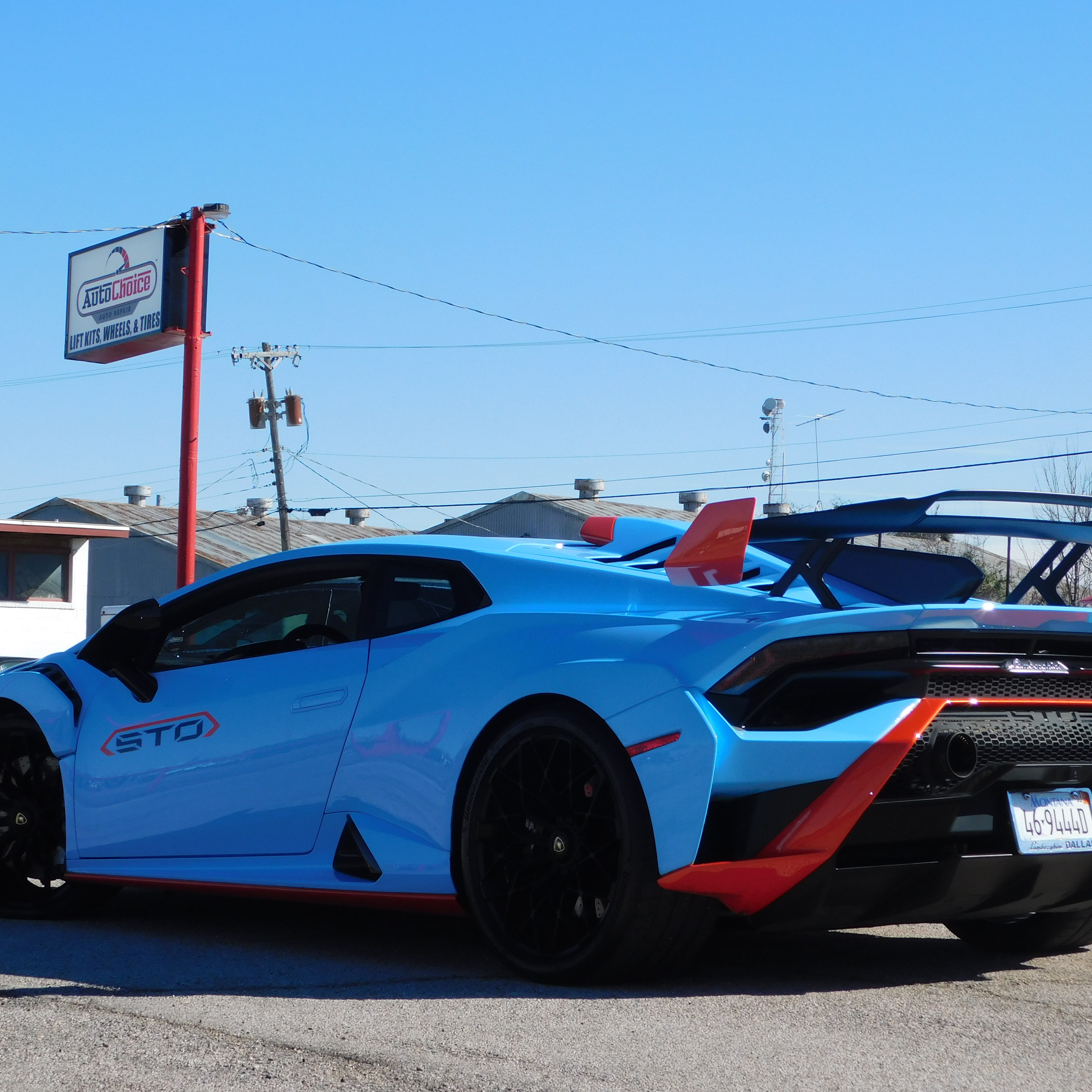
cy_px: 547
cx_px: 548
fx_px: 2784
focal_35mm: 78
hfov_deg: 22.2
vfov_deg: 22.2
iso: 125
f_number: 4.2
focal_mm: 11.7
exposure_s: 1/1000
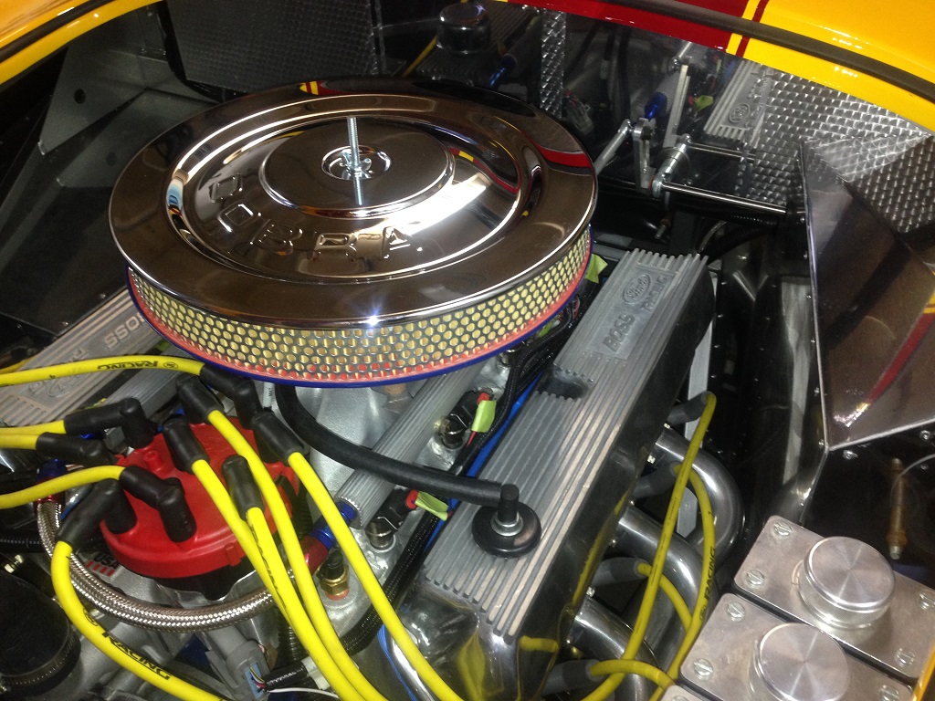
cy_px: 350
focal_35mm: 33
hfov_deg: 55.4
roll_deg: +3.0
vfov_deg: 42.9
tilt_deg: -41.5
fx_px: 891
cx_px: 468
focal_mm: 4.12
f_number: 2.4
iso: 160
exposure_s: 1/20
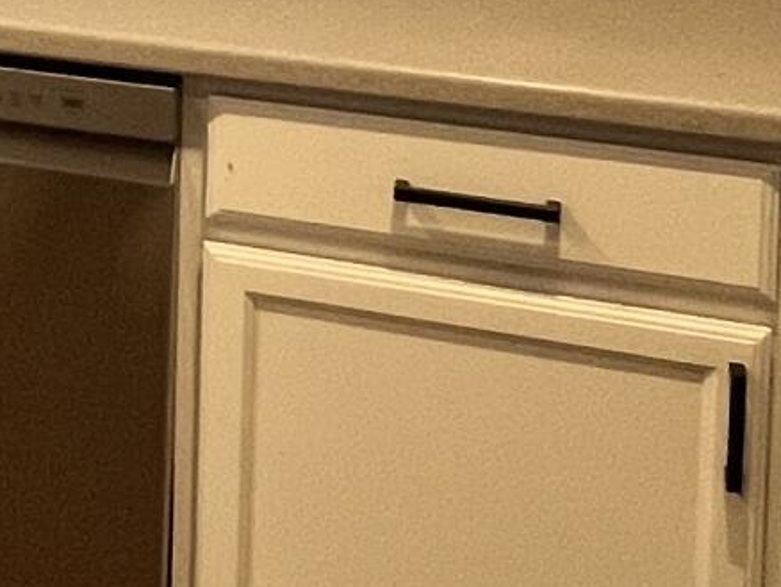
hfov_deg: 17.8
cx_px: -610
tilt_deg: -3.4
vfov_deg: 15.1
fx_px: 2009
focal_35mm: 89
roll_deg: +0.0
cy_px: -359
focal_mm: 1.57
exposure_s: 1/60
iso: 200
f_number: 1.8
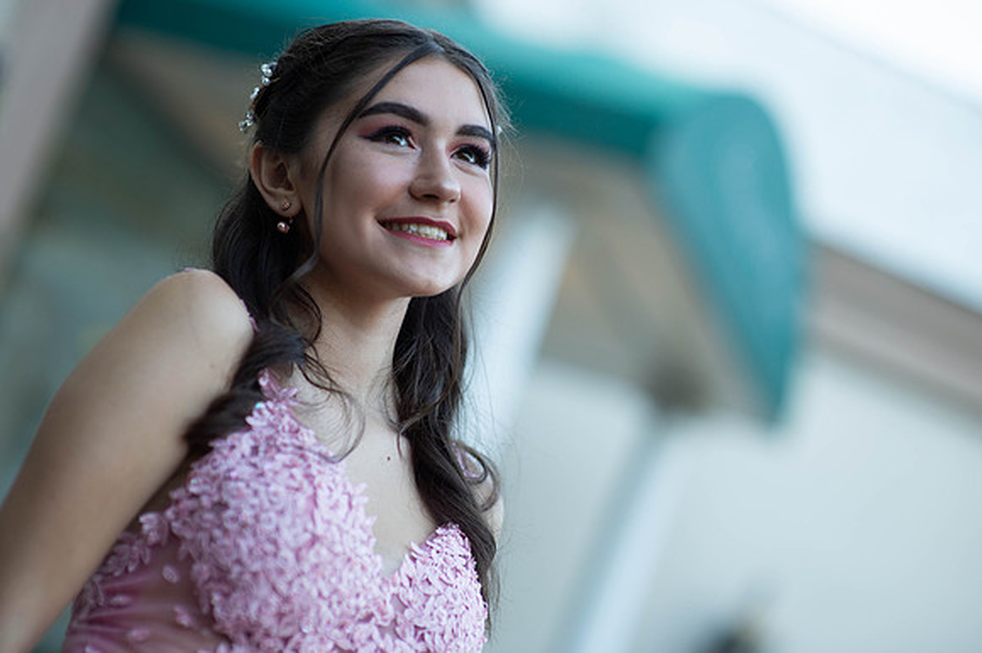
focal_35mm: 85
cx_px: 491
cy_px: 326
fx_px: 2317
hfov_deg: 23.9
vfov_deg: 16.1
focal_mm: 85
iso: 250
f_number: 2
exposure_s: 1/640
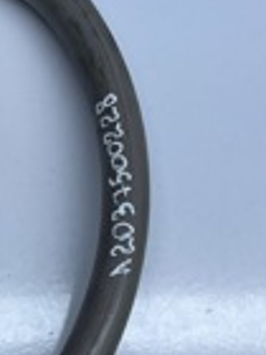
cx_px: -76
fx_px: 881
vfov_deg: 21.5
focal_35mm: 86
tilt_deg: -81.3
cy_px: 396
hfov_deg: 16.3
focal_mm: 5.1
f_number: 1.6
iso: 32
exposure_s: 1/1976
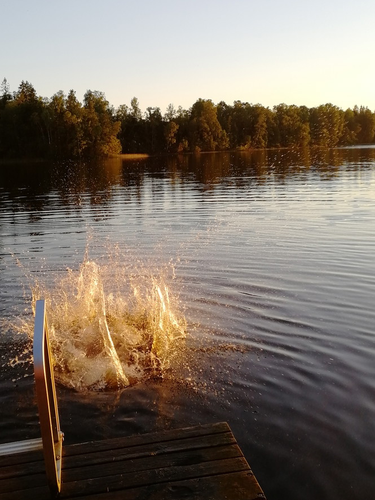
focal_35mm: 39
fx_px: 563
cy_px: 205
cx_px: 144
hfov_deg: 36.7
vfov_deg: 47.6
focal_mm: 3.95
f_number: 2.2
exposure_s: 1/291
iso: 50
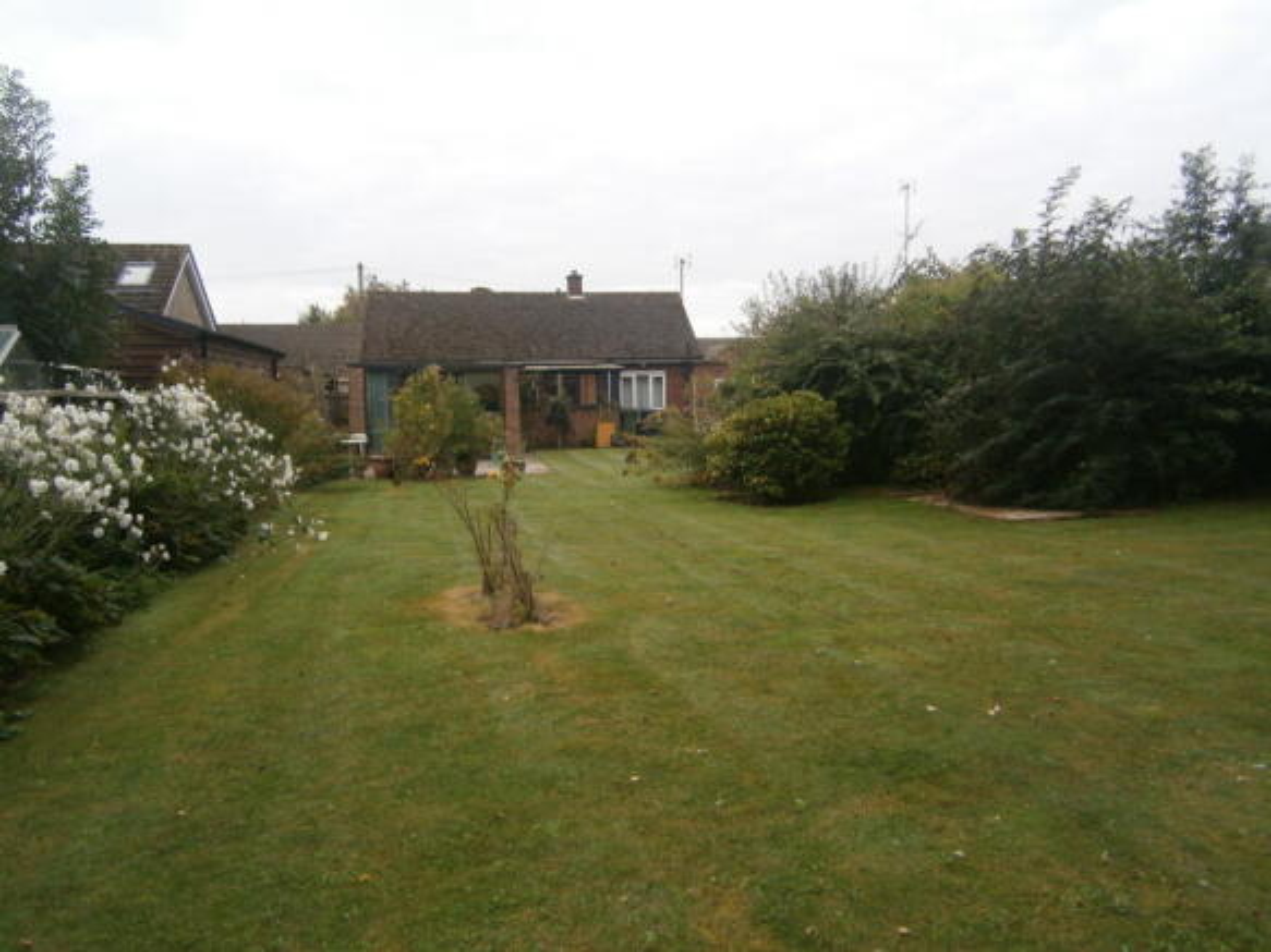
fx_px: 954
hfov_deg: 67.3
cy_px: 476
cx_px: 636
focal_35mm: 26
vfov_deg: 53.0
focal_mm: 4.7
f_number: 2.8
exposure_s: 1/250
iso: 80
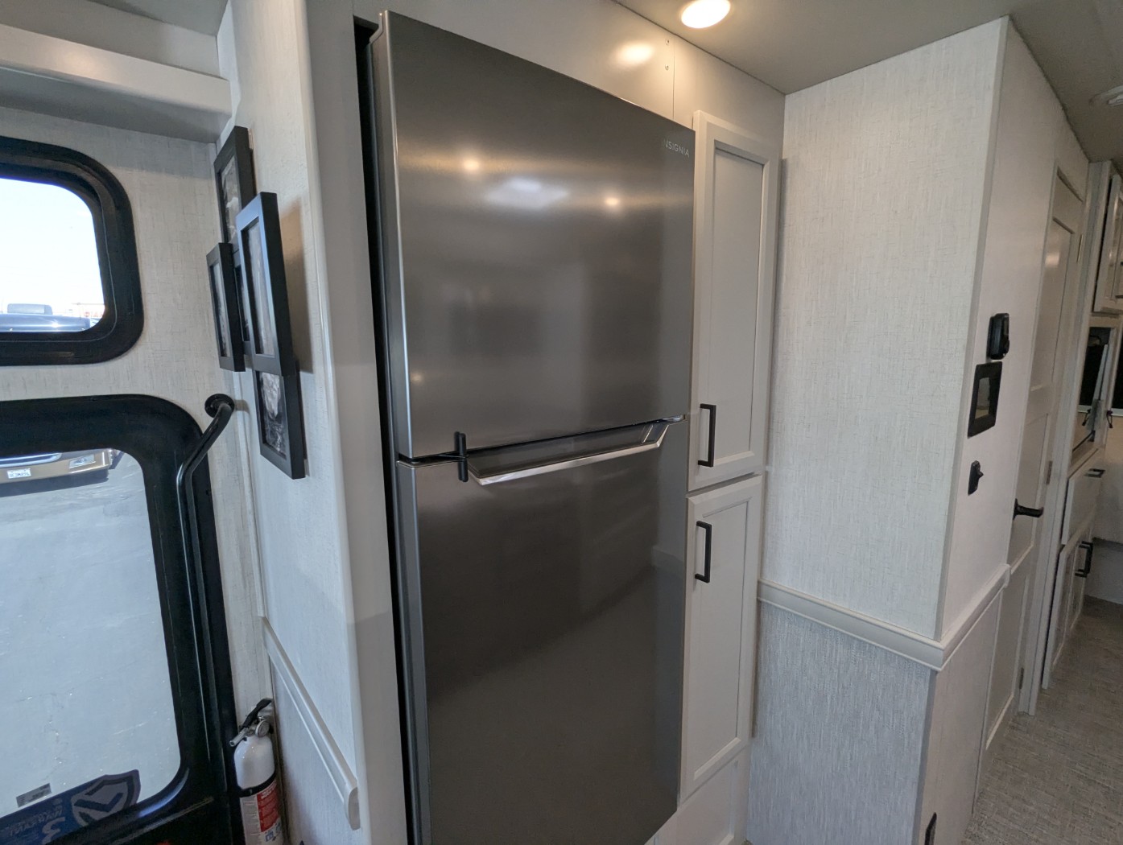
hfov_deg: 94.4
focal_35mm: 16
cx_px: 562
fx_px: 520
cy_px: 422
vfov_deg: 78.2
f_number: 2.2
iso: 157
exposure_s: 1/201
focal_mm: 2.35
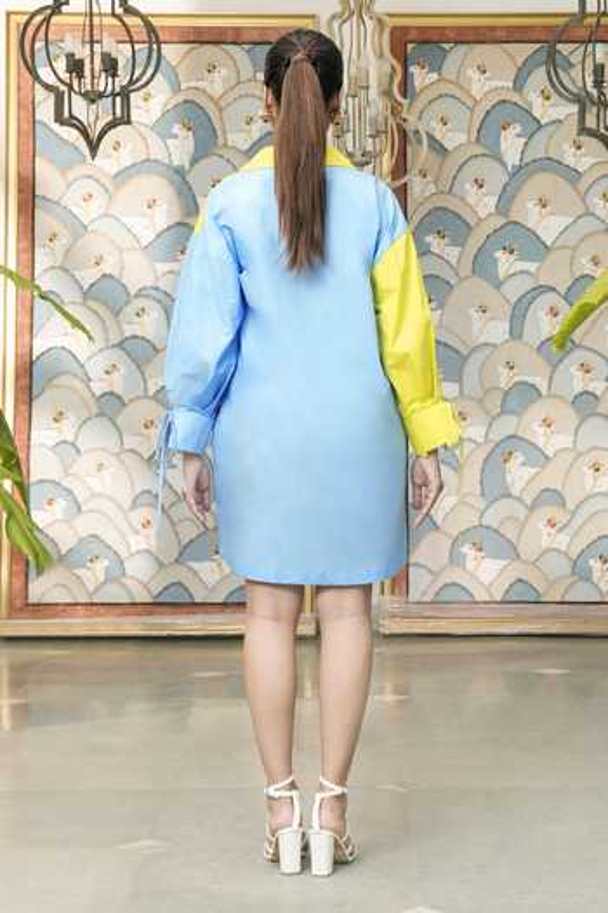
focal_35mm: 56
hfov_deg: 24.2
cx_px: 304
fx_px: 1419
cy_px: 456
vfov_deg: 35.6
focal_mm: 56
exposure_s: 1/160
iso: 250
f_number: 10
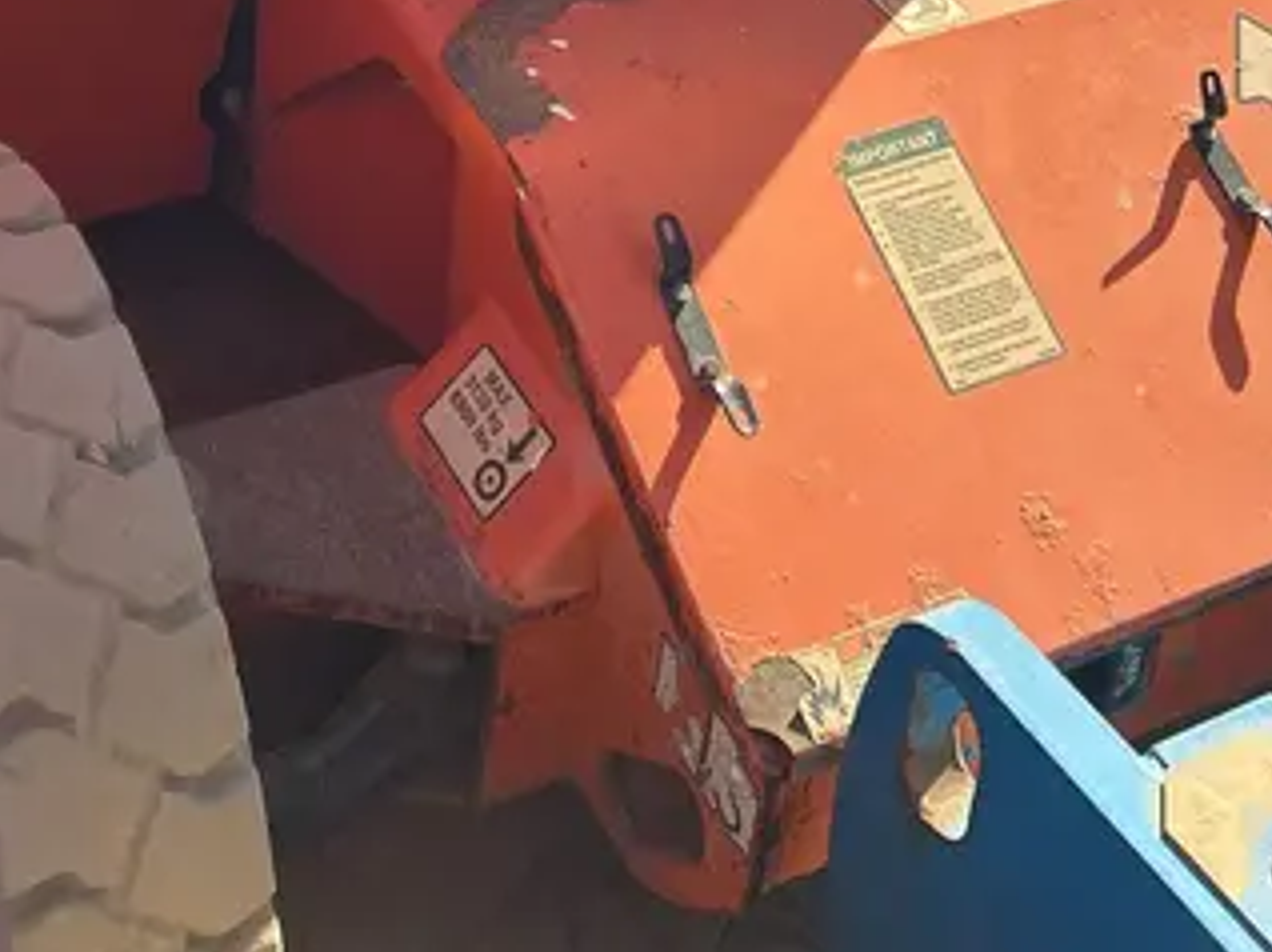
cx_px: 264
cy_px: -462
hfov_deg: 31.4
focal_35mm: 60
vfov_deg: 20.8
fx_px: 2203
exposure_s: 1/1196
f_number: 1.5
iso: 50
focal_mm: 5.7
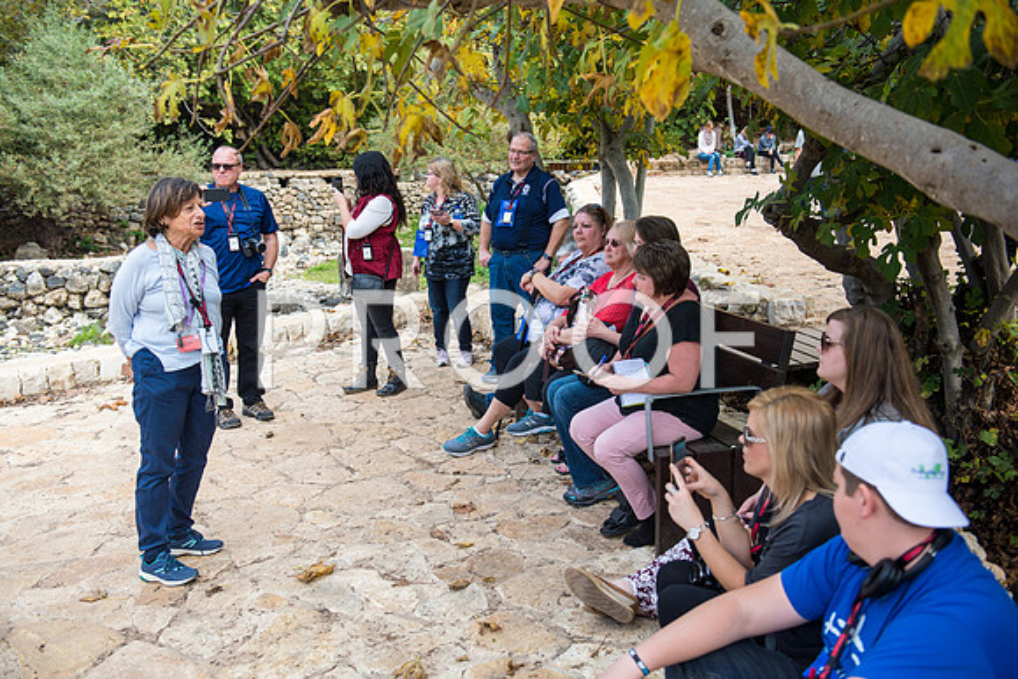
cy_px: 340
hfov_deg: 54.4
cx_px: 509
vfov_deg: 37.9
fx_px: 990
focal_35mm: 35
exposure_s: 1/400
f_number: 2.8
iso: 100
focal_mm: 35
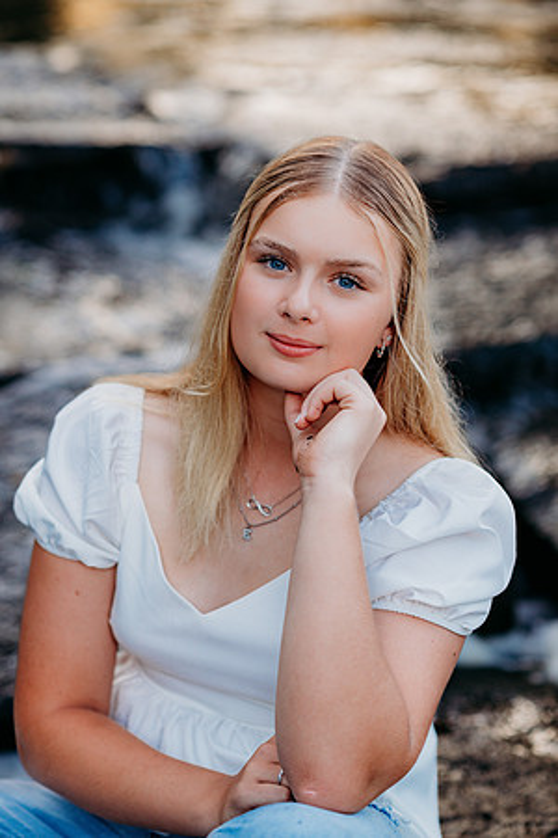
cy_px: 419
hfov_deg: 16.1
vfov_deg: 23.9
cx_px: 279
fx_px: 1976
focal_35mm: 85
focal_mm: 85
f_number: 2.8
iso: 400
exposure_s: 1/125
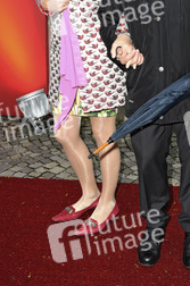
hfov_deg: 21.7
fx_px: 493
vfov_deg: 31.8
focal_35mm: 62
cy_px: 66
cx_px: 139
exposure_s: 1/60
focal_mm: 26
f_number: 5.6
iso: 400
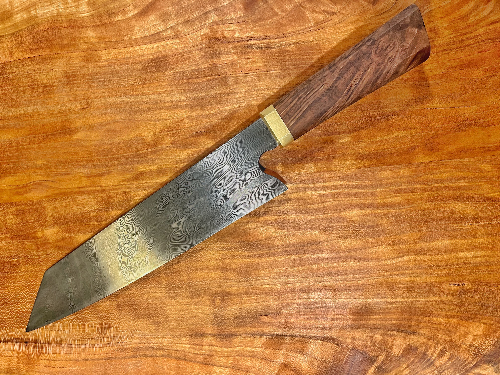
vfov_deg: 53.1
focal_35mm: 26
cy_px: 188
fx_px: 376
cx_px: 250
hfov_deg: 67.3
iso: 125
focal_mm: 5.1
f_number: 1.6
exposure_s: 1/60
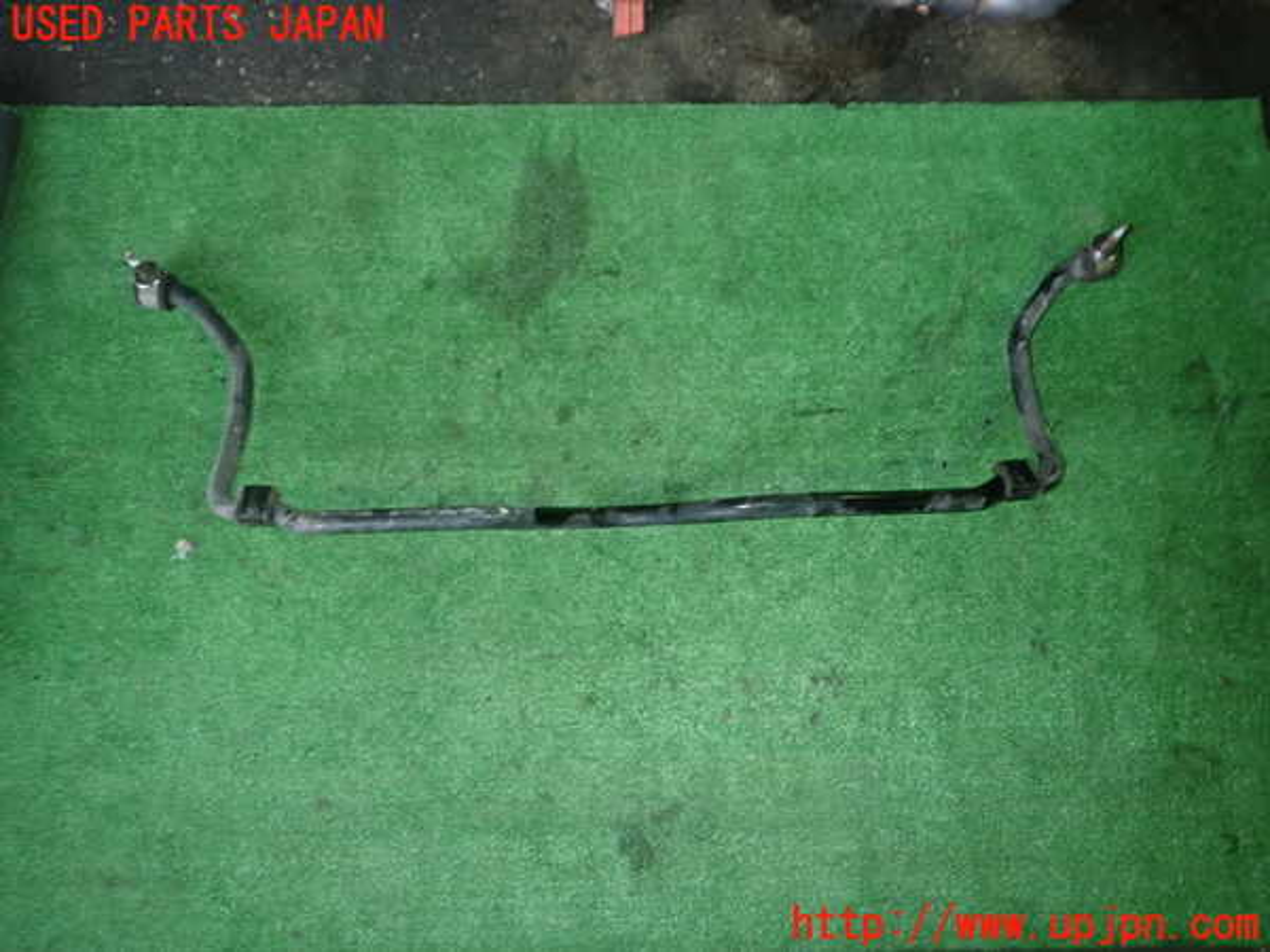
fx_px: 917
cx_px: 635
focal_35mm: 25
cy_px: 476
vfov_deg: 54.9
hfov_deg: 69.4
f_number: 2
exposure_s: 1/30
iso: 250
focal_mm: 4.5
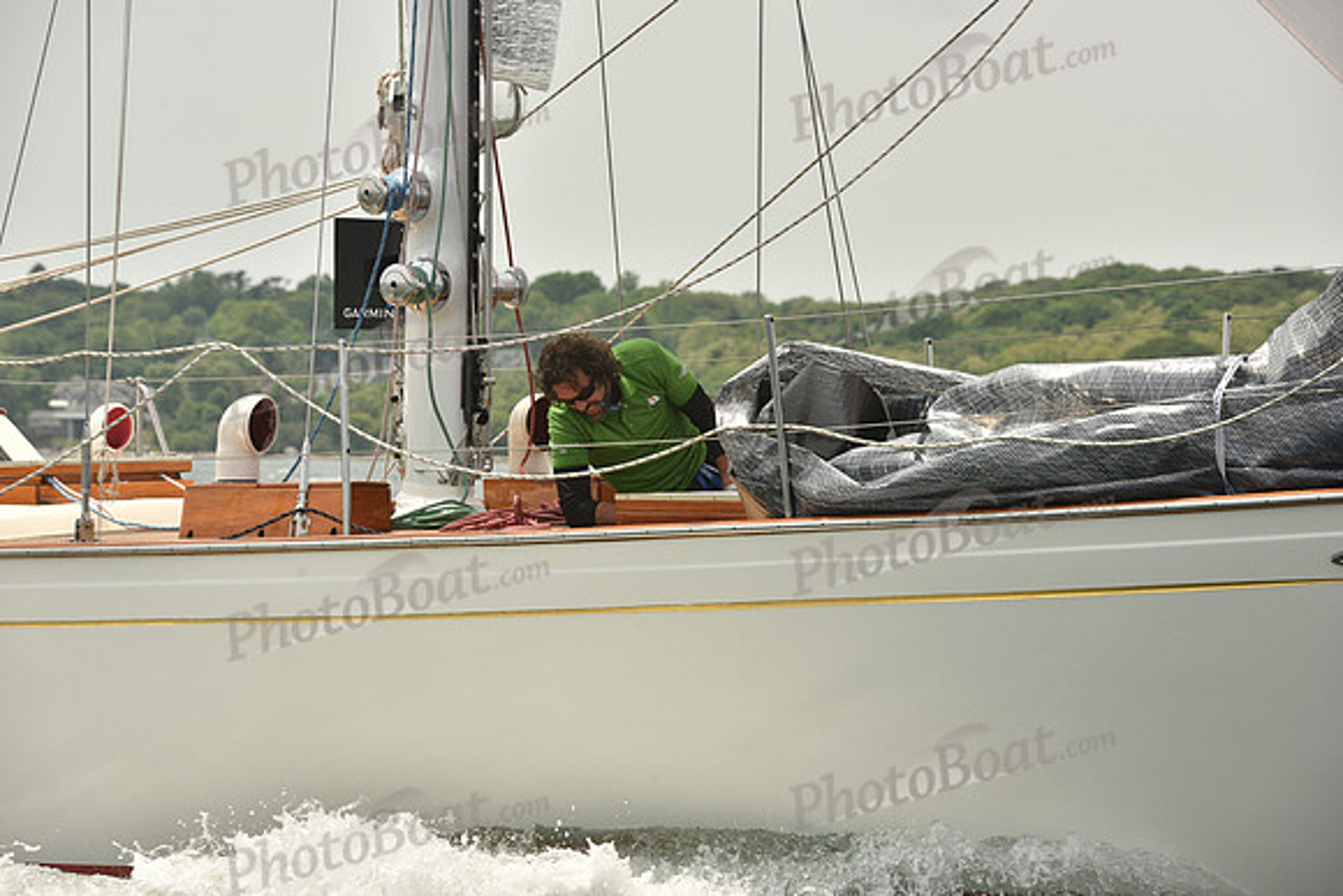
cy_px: 448
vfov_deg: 7.9
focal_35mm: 175
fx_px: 6530
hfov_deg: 11.7
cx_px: 672
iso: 400
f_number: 10
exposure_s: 1/1000
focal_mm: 175
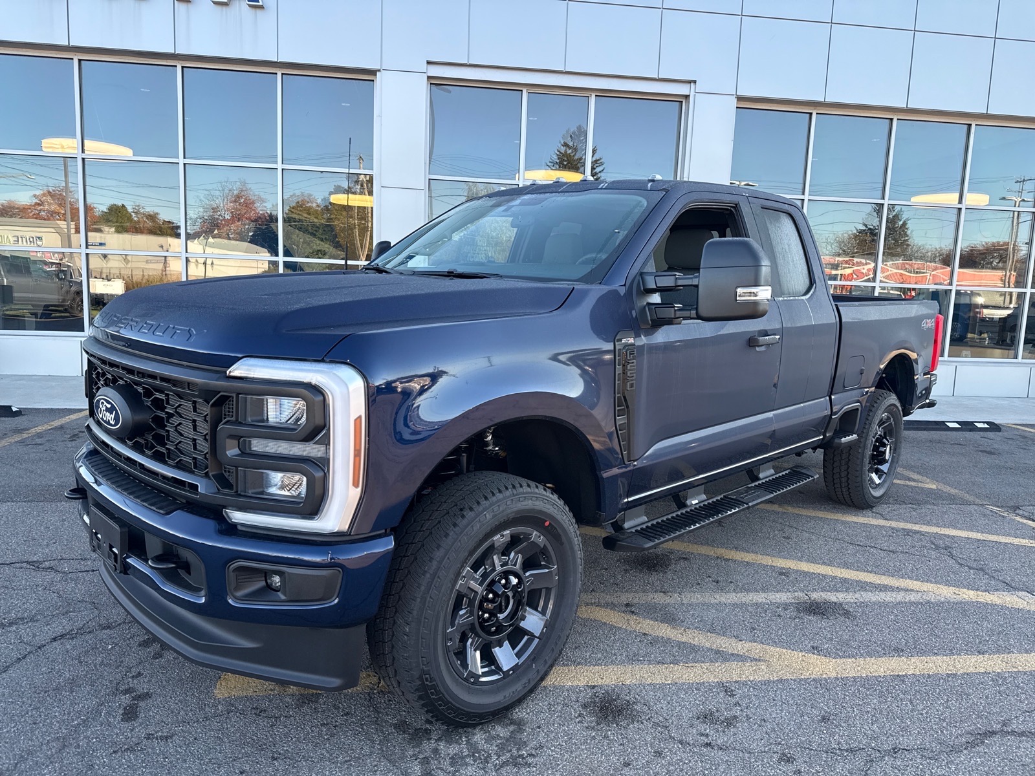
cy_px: 388
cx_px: 518
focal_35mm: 24
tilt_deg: -7.8
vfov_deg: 56.8
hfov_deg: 71.6
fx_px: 718
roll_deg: -2.1
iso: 80
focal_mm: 6.76
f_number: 1.78
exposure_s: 1/528
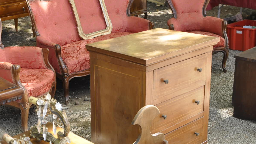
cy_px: 38
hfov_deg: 38.7
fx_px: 346
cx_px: 43
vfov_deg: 23.3
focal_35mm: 51
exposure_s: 1/160
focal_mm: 18
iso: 800
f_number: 6.3
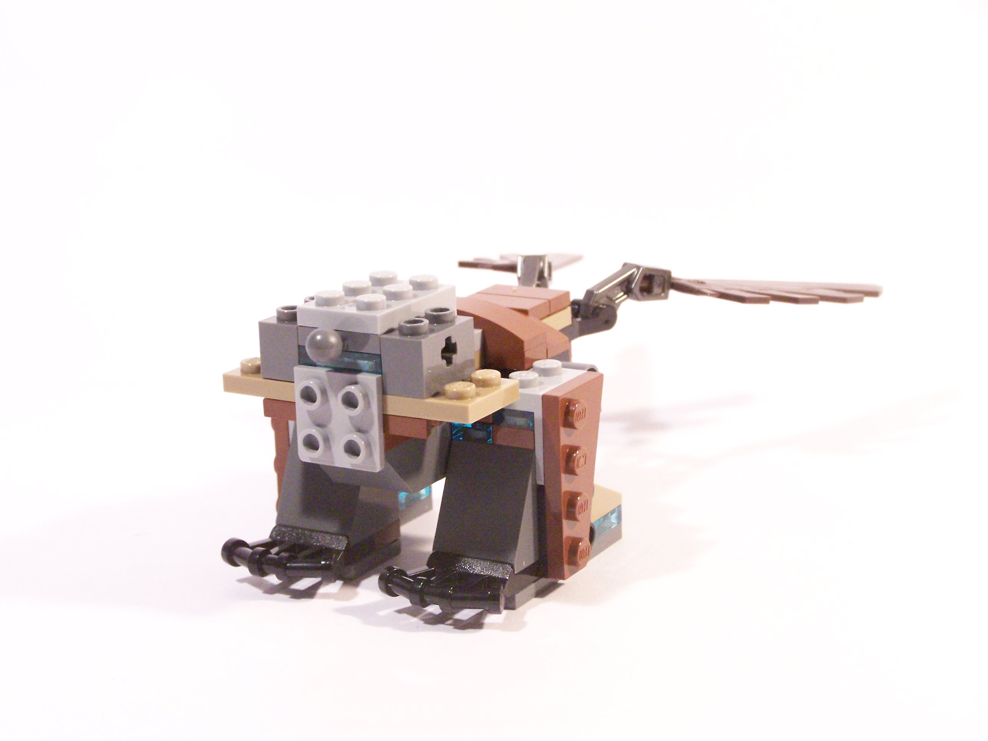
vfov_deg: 19.6
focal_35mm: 75
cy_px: 370
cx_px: 494
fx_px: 2141
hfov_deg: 26.0
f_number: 3.6
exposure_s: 1/30
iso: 400
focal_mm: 12.4
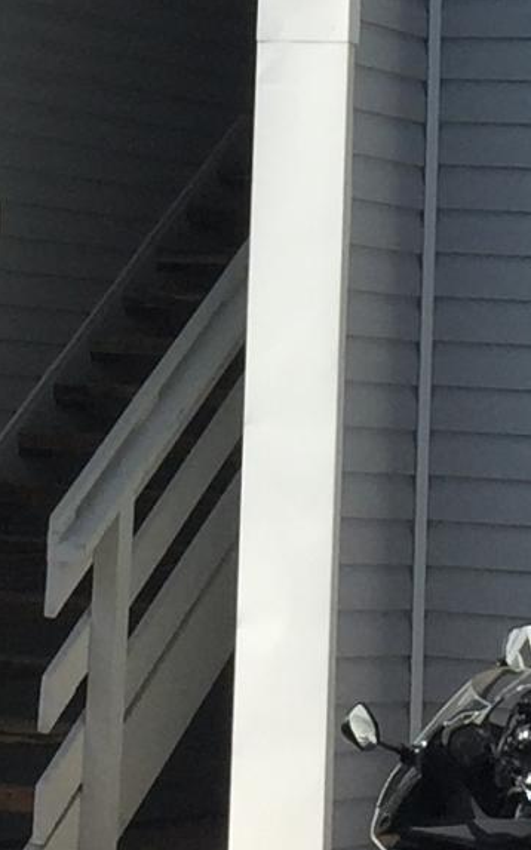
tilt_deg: +10.7
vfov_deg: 12.5
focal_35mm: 161
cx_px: 157
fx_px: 3729
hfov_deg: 8.1
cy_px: -306
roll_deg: -3.4
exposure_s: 1/3049
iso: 32
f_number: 2.2
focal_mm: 4.15
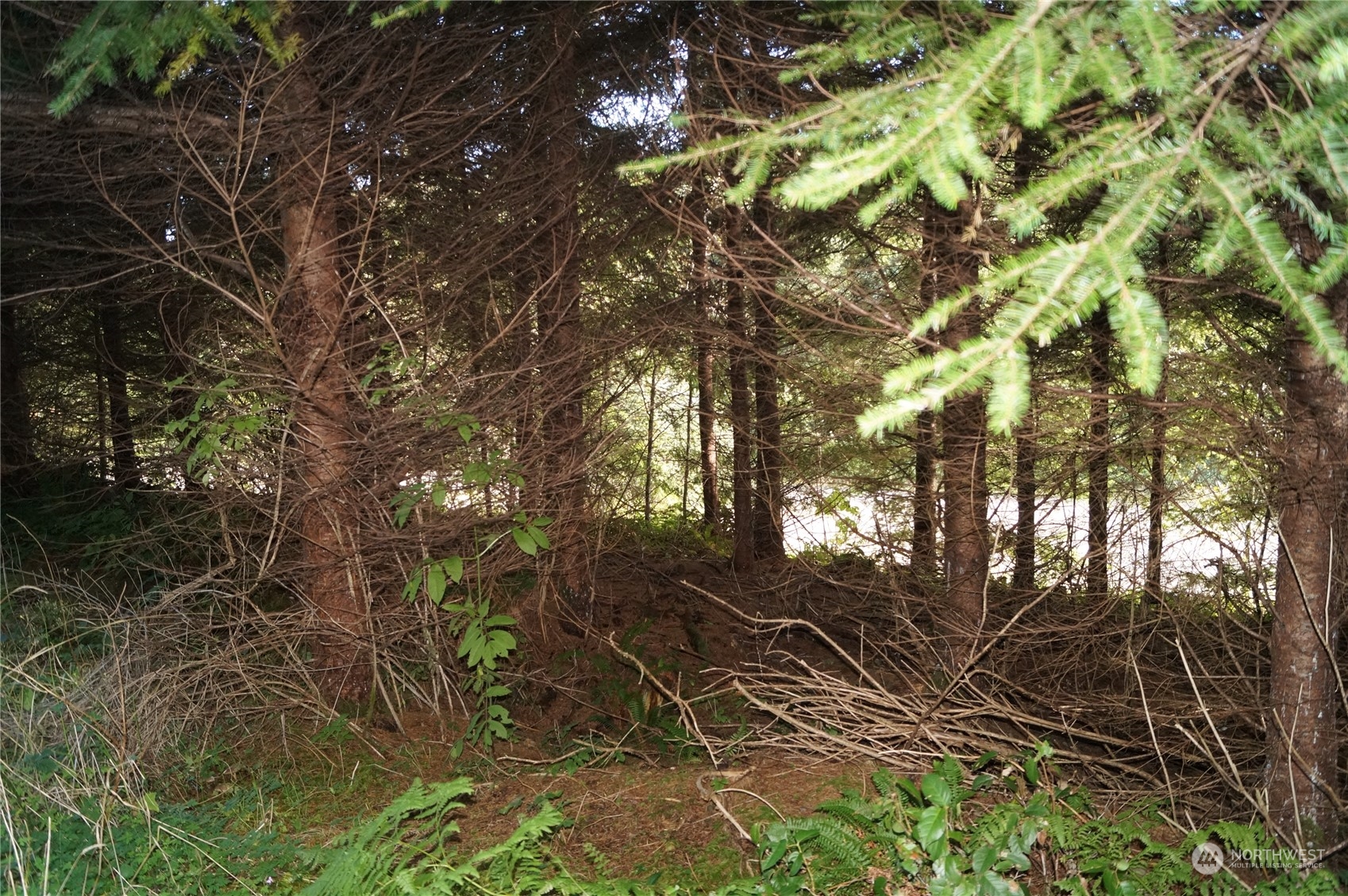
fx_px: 1010
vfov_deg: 47.9
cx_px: 674
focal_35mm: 27
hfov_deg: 67.4
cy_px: 448
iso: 800
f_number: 3.5
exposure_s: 1/160
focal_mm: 18
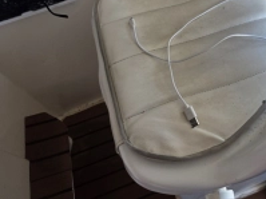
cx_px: 186
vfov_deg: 36.1
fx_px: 276
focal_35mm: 36
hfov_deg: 50.1
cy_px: 5
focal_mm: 2.2
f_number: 1.9
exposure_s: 1/100
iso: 64
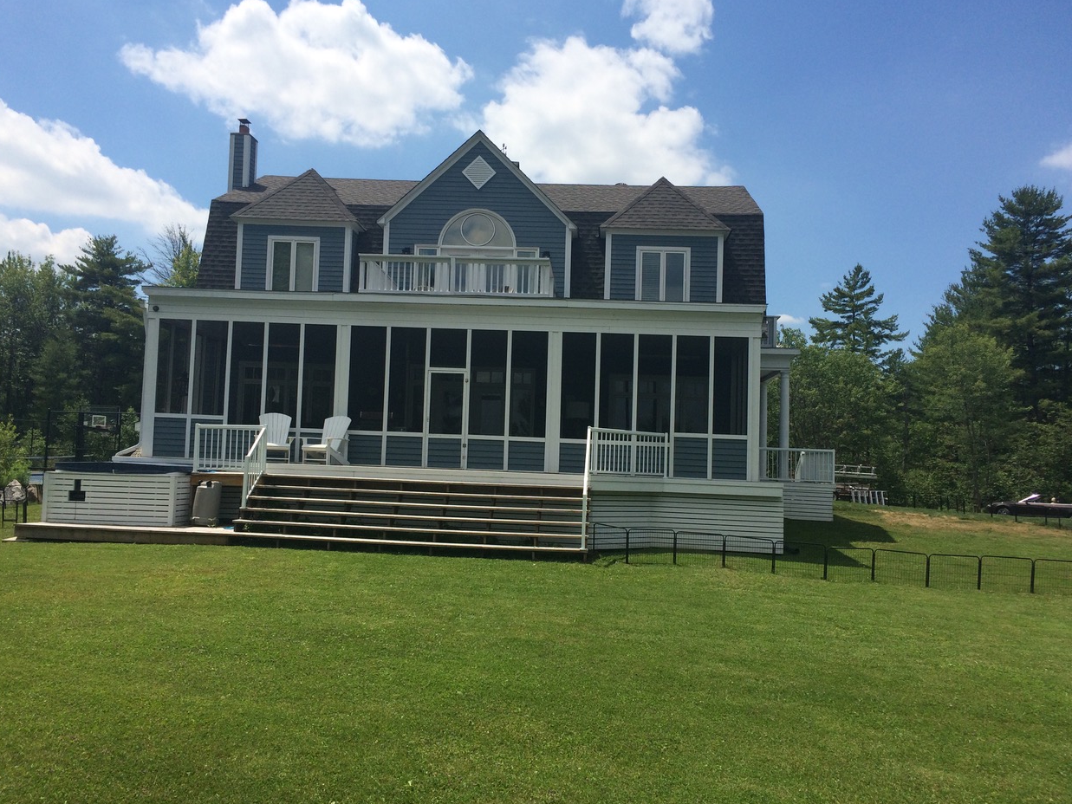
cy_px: 399
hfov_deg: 60.0
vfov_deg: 46.8
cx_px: 545
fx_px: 929
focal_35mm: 30
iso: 32
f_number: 2.2
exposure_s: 1/3731
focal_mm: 4.15
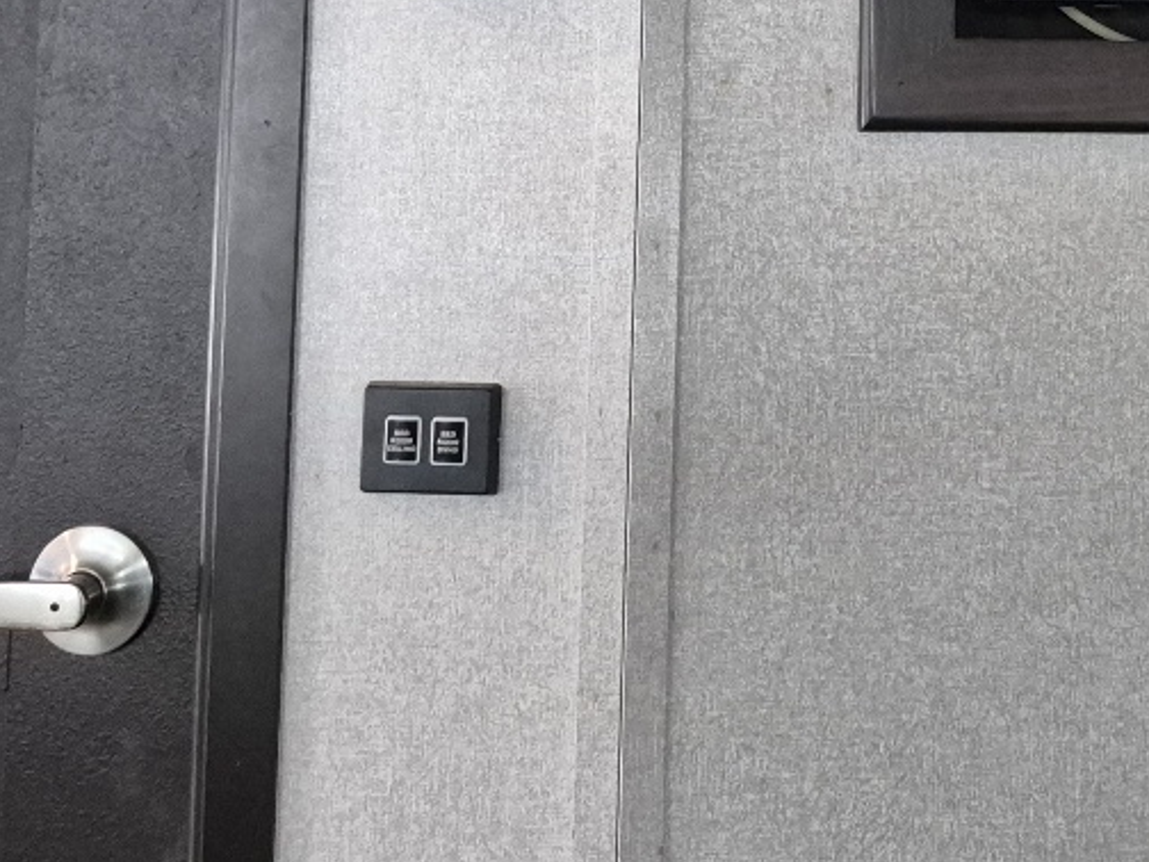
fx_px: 2423
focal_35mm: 73
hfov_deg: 25.9
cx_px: 1019
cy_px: -48
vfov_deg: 19.4
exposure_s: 1/120
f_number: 1.8
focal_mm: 5.4
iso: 2500
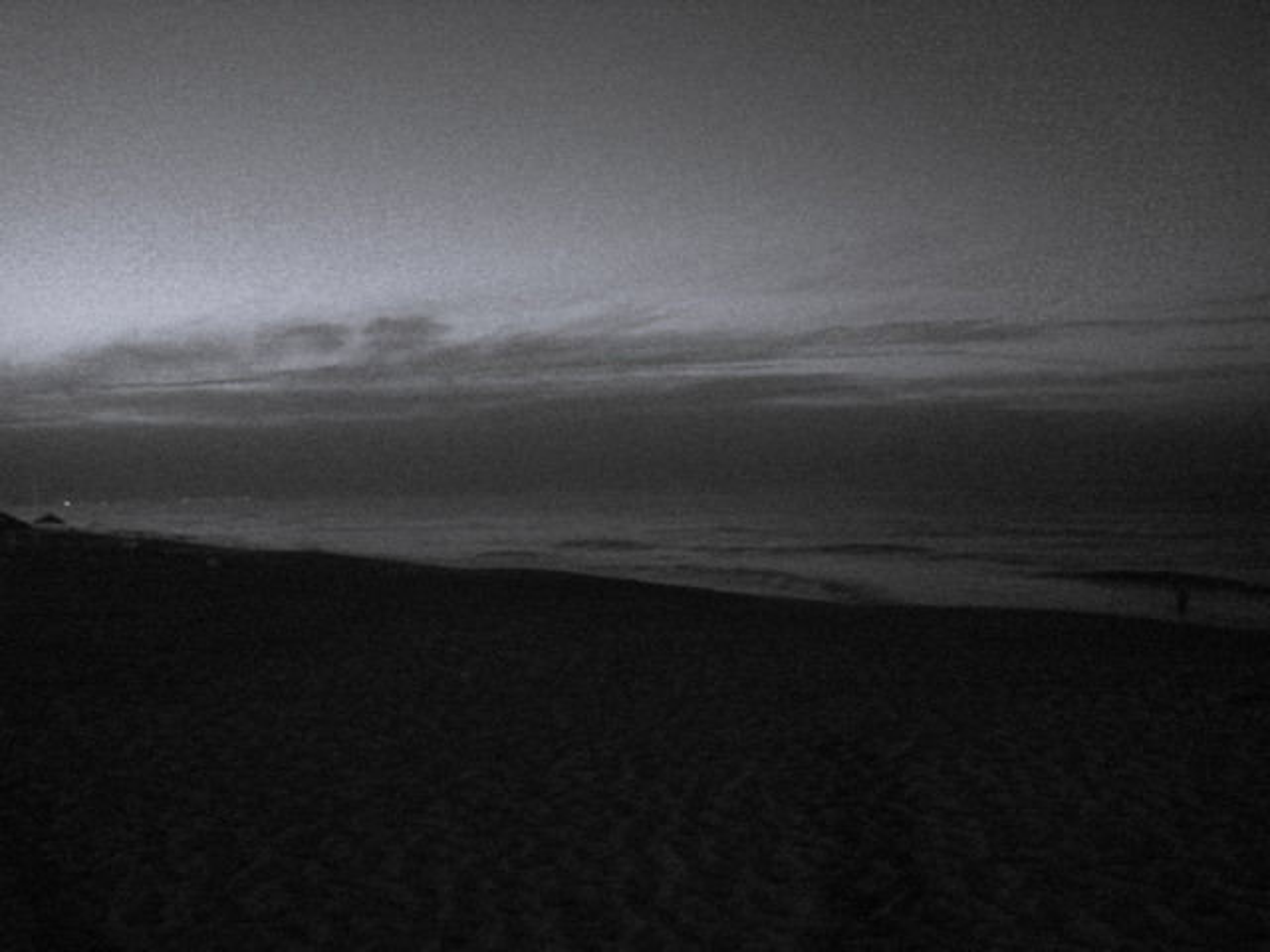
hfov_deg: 46.8
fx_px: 1468
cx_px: 635
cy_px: 476
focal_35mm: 40
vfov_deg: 36.0
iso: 1505
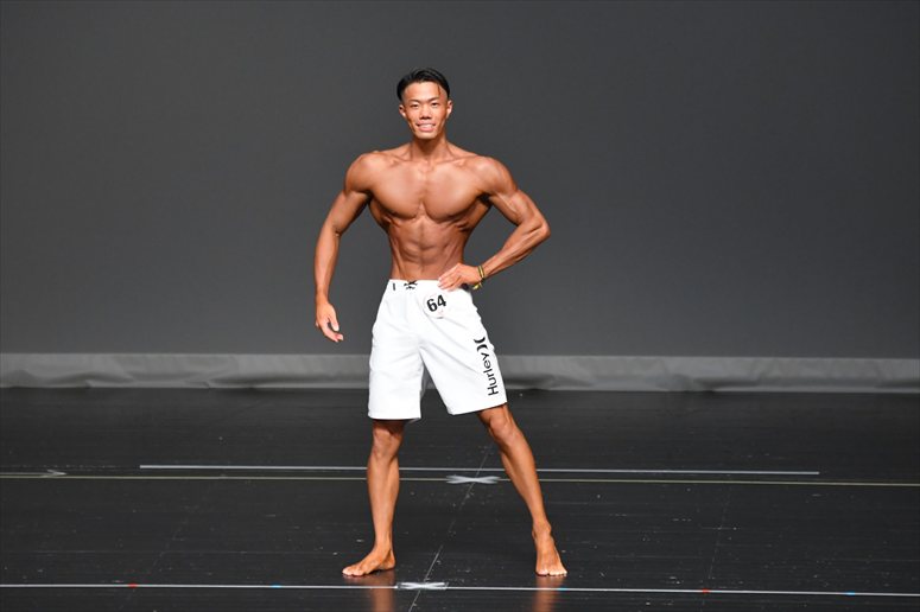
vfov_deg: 4.4
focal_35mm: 315
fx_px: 8046
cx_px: 460
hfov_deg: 6.5
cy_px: 306
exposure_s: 1/400
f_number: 5.6
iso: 2500
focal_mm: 210
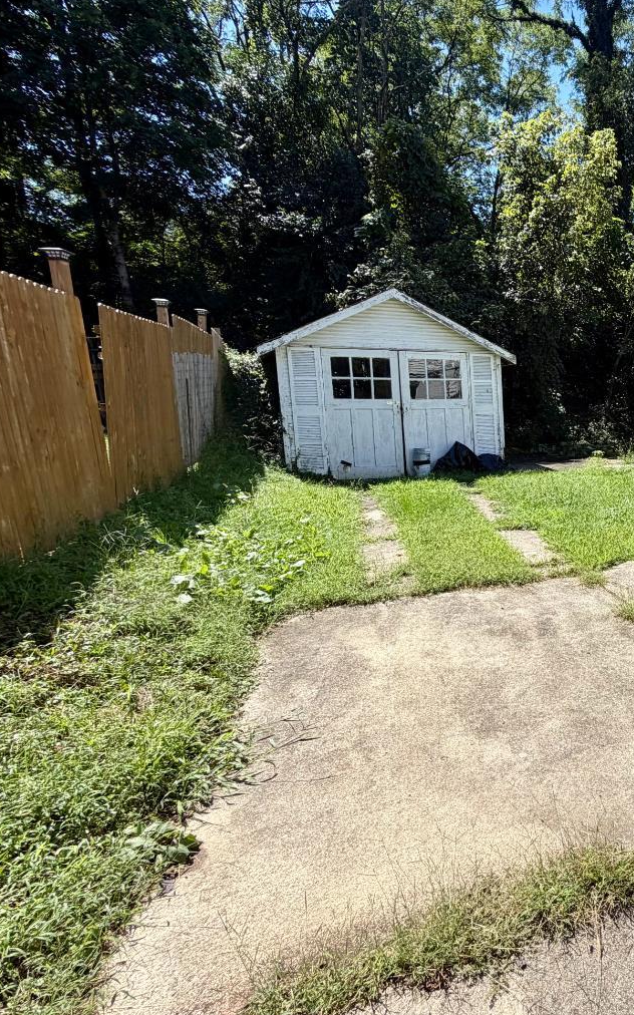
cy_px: 494
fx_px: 609
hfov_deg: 45.8
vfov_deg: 79.6
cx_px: 642
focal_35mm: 22
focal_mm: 2.22
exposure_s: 1/770
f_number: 2.2
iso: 32
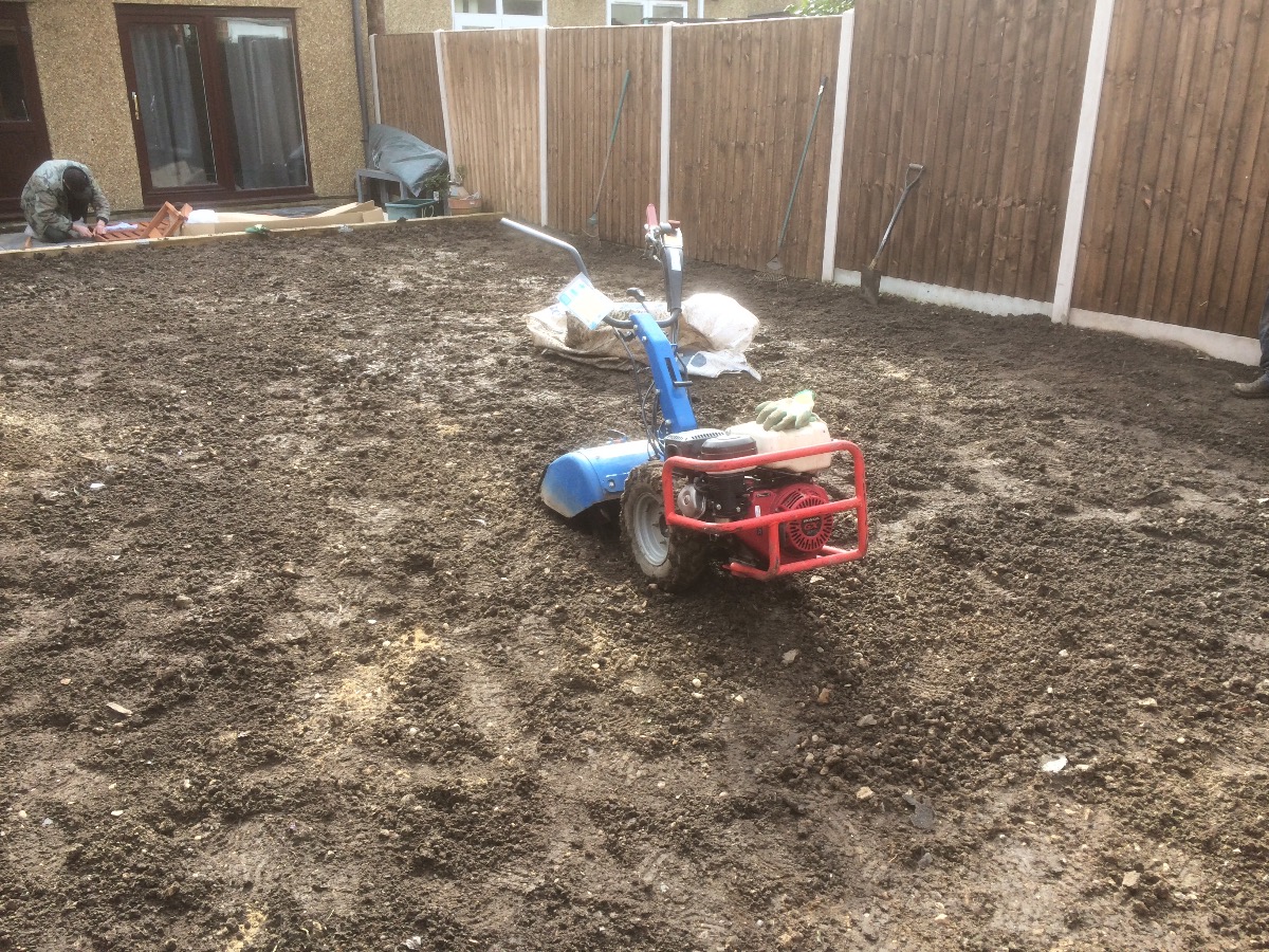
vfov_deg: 48.2
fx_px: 1063
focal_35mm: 29
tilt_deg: -17.9
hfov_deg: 61.7
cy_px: 476
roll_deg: +1.7
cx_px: 634
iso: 32
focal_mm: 4.15
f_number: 2.2
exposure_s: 1/432
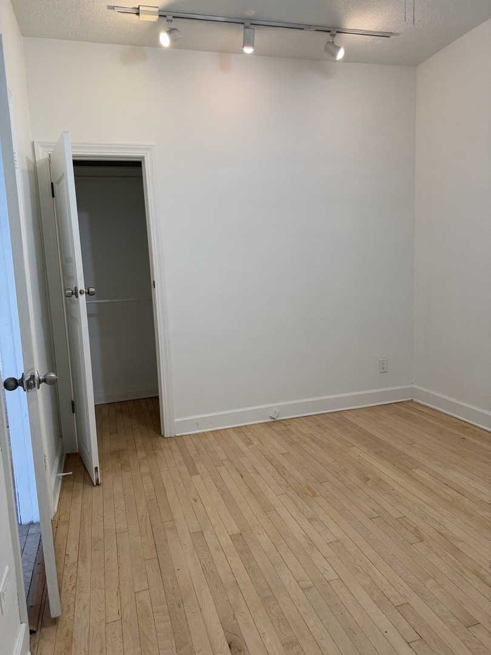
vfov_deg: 71.6
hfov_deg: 56.8
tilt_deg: -8.2
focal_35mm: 24
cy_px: 328
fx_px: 454
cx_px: 246
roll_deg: +2.4
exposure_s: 1/120
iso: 200
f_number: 1.78
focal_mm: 6.76
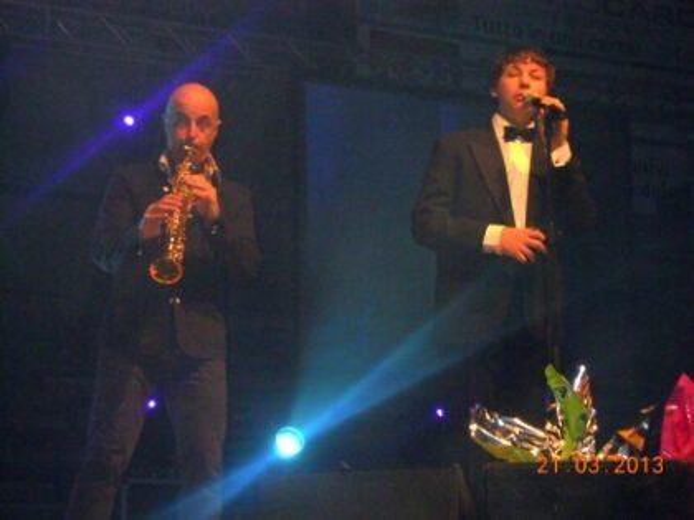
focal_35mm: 100
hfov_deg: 19.6
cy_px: 260
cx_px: 347
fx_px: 2005
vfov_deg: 14.8
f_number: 5.4
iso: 800
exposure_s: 1/50
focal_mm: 17.9
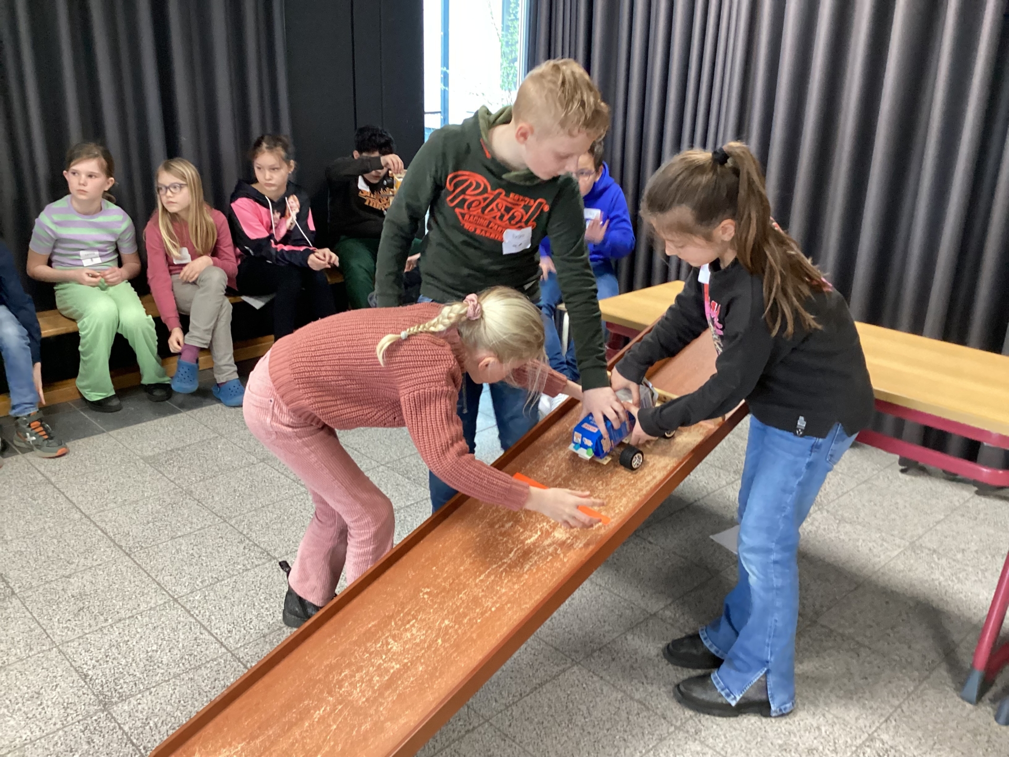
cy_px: 378
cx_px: 504
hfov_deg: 58.4
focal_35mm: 31
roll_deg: -2.7
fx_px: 904
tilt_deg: -21.3
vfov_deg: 45.4
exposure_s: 1/40
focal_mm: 3.3
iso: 320
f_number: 2.4
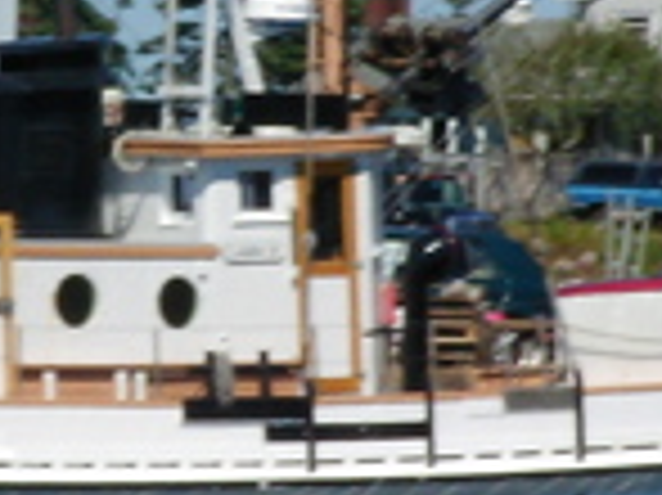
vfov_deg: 2.5
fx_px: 11140
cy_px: 189
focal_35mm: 583
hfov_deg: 3.4
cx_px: 54
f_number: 7.8
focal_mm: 20.6
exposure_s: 1/399
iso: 50
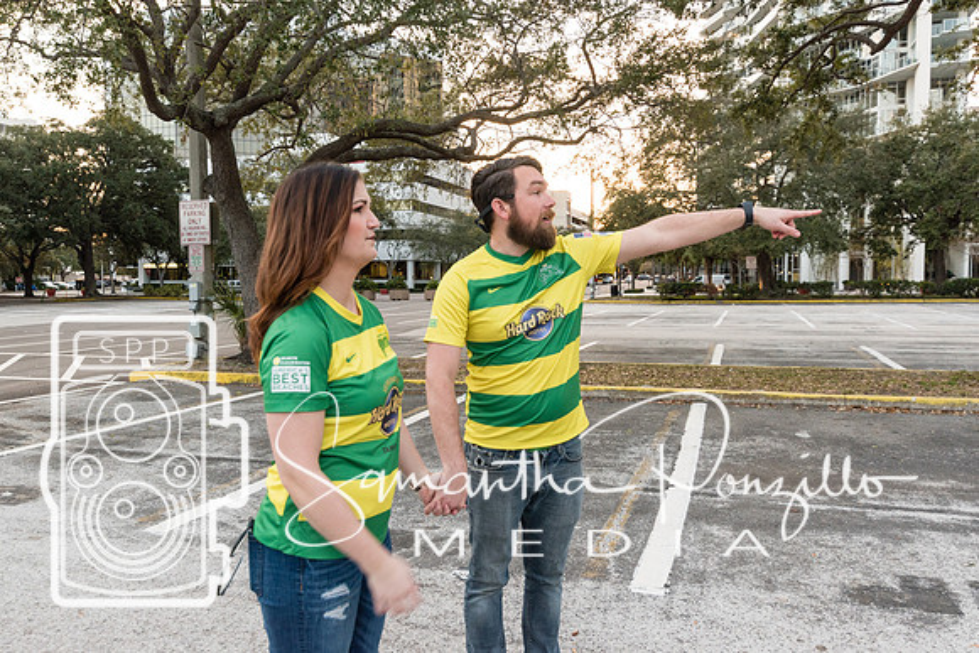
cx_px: 481
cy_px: 326
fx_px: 753
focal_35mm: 28
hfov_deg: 66.0
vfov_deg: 46.9
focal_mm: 18
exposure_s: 1/80
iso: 400
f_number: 4.5
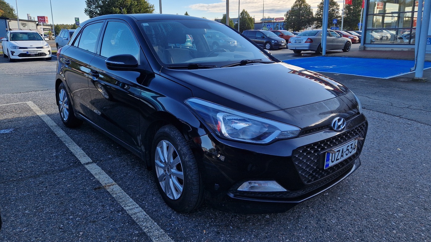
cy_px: 92
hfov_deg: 71.9
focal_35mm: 26
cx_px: 218
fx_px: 297
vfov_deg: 44.1
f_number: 1.8
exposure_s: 1/536
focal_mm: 5.4
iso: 50
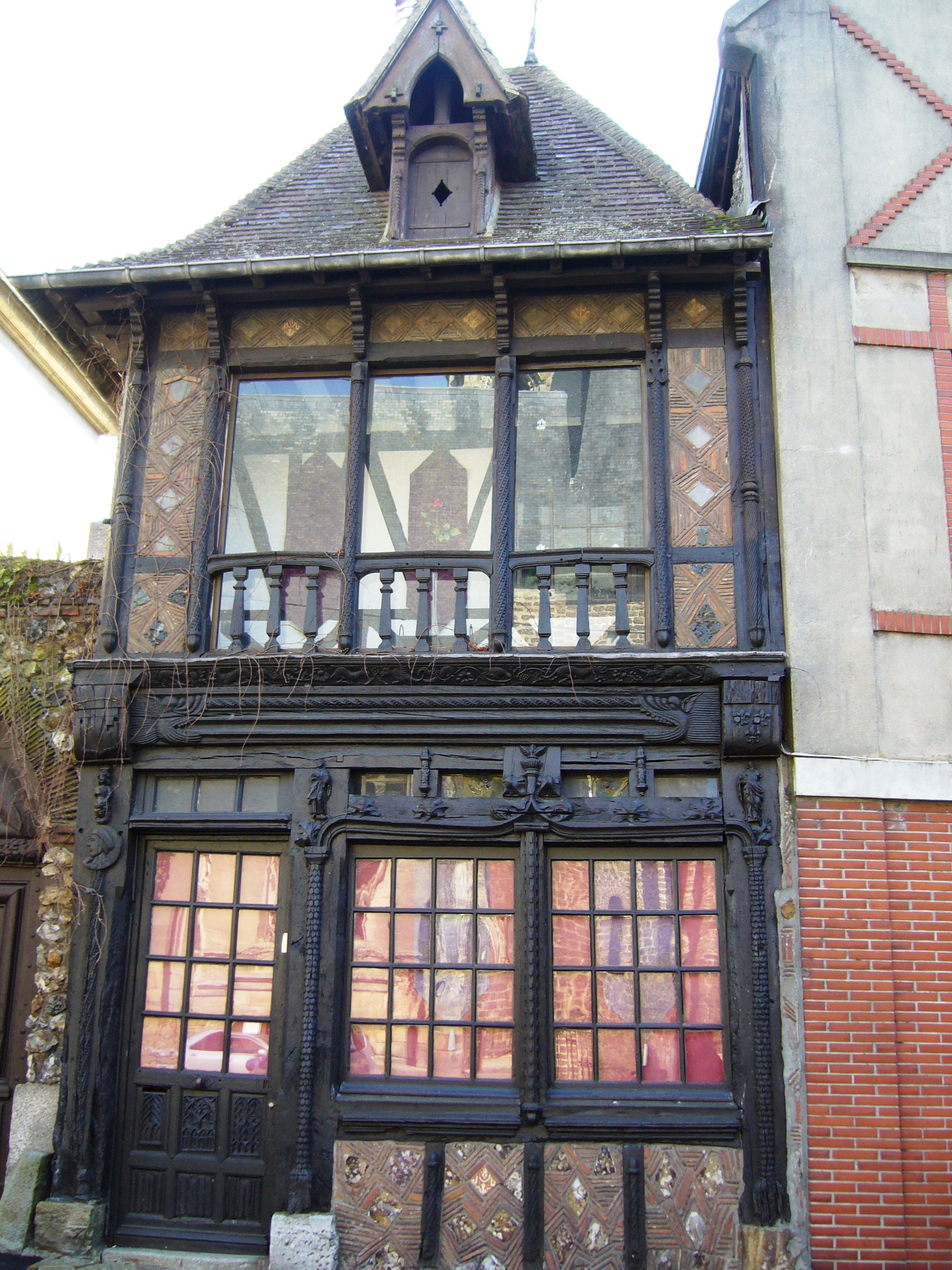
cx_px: 476
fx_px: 1283
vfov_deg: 52.6
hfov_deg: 40.7
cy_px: 635
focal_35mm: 35
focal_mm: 5.8
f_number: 2.8
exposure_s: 1/60
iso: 80
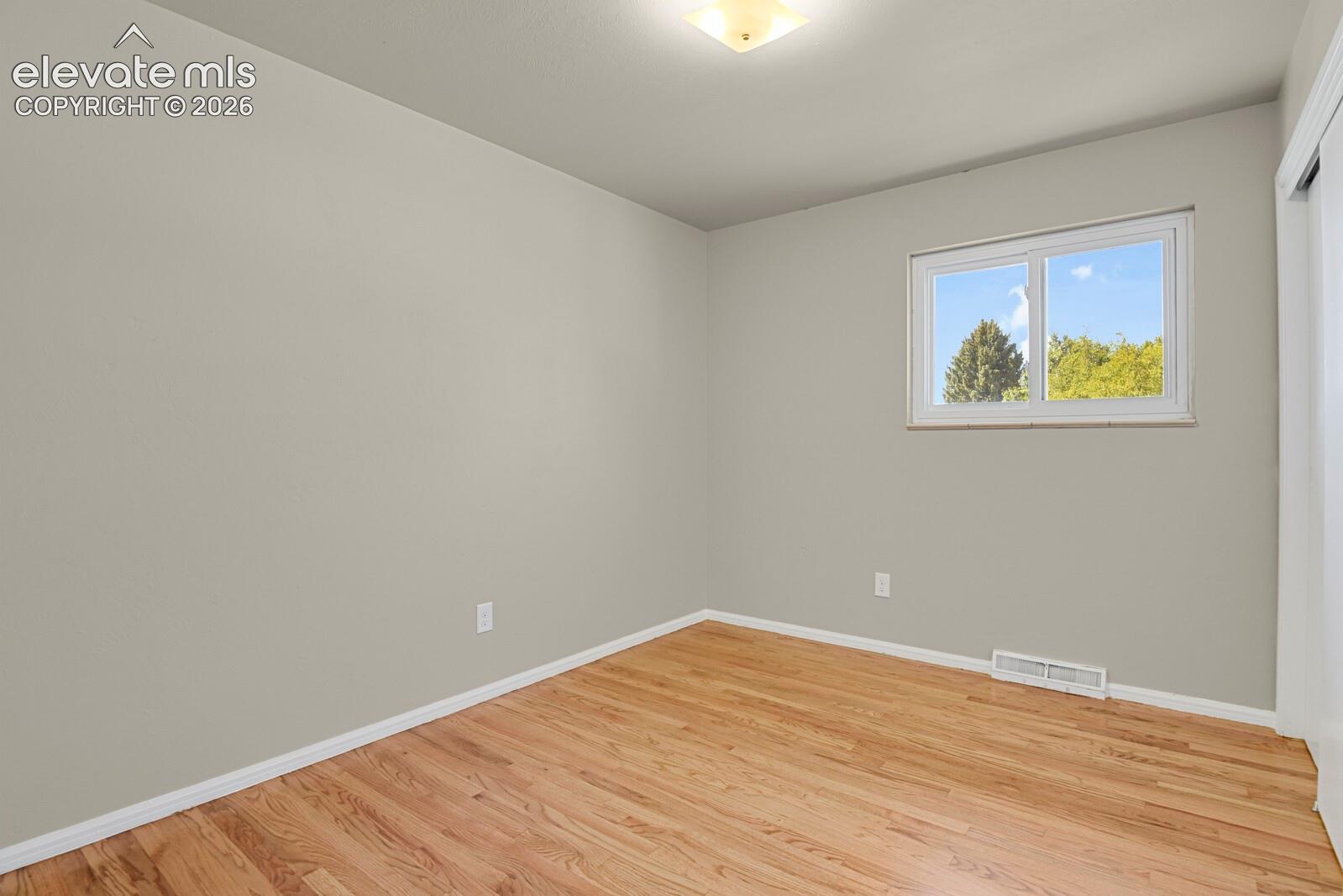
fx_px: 634
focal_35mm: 17
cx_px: 672
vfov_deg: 70.4
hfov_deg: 93.3
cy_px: 448
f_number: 8
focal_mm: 17
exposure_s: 1/13
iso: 12800
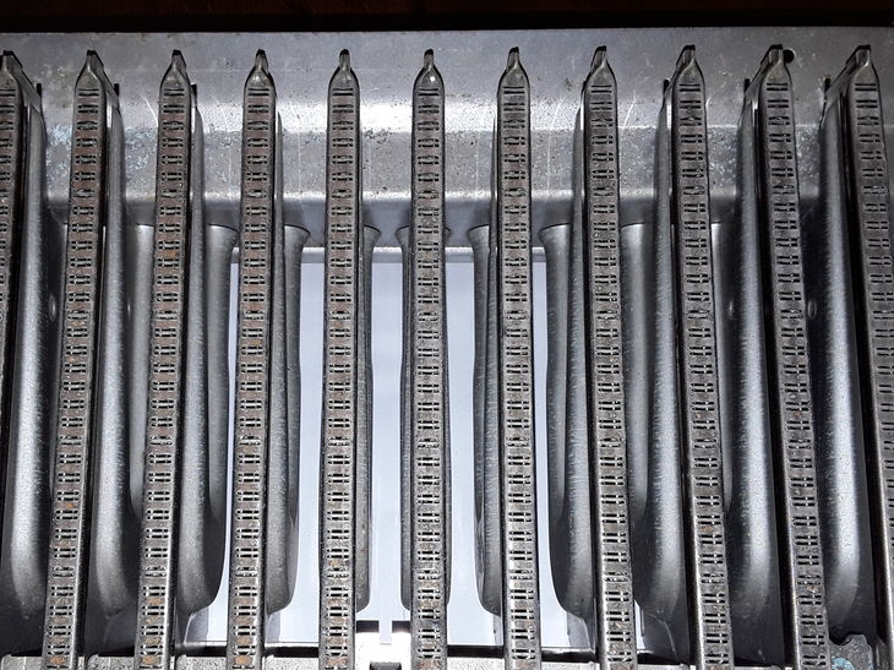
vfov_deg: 38.3
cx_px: 366
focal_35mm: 37
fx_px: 955
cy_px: 427
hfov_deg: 49.9
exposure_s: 1/100
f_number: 1.9
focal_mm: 2.91
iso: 40
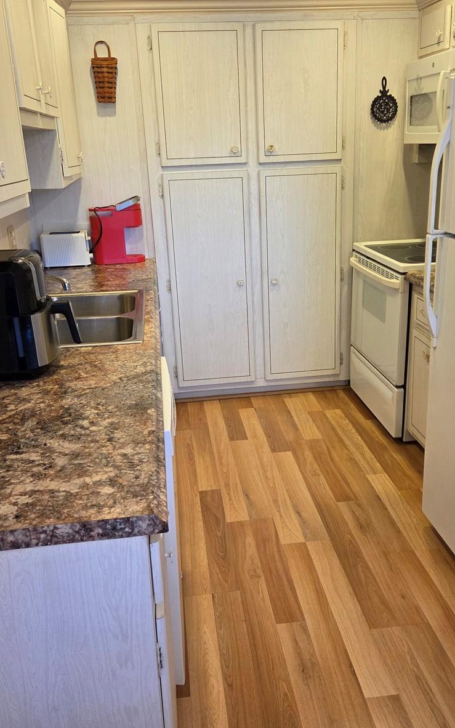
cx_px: 251
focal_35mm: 33
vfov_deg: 58.1
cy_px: 360
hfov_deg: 38.3
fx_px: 655
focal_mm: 5.4
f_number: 1.8
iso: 250
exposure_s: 1/120
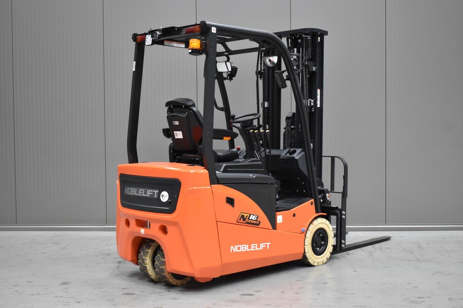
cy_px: 154
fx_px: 617
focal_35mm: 48
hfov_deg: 41.1
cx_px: 232
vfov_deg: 28.1
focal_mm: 32
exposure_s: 1/40
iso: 1250
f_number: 5
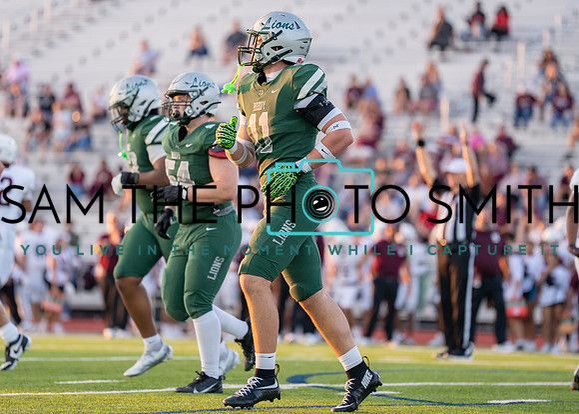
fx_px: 4119
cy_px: 181
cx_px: 282
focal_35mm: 251
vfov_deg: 5.7
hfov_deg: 8.0
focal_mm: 200
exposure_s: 1/1250
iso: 500
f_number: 2.8
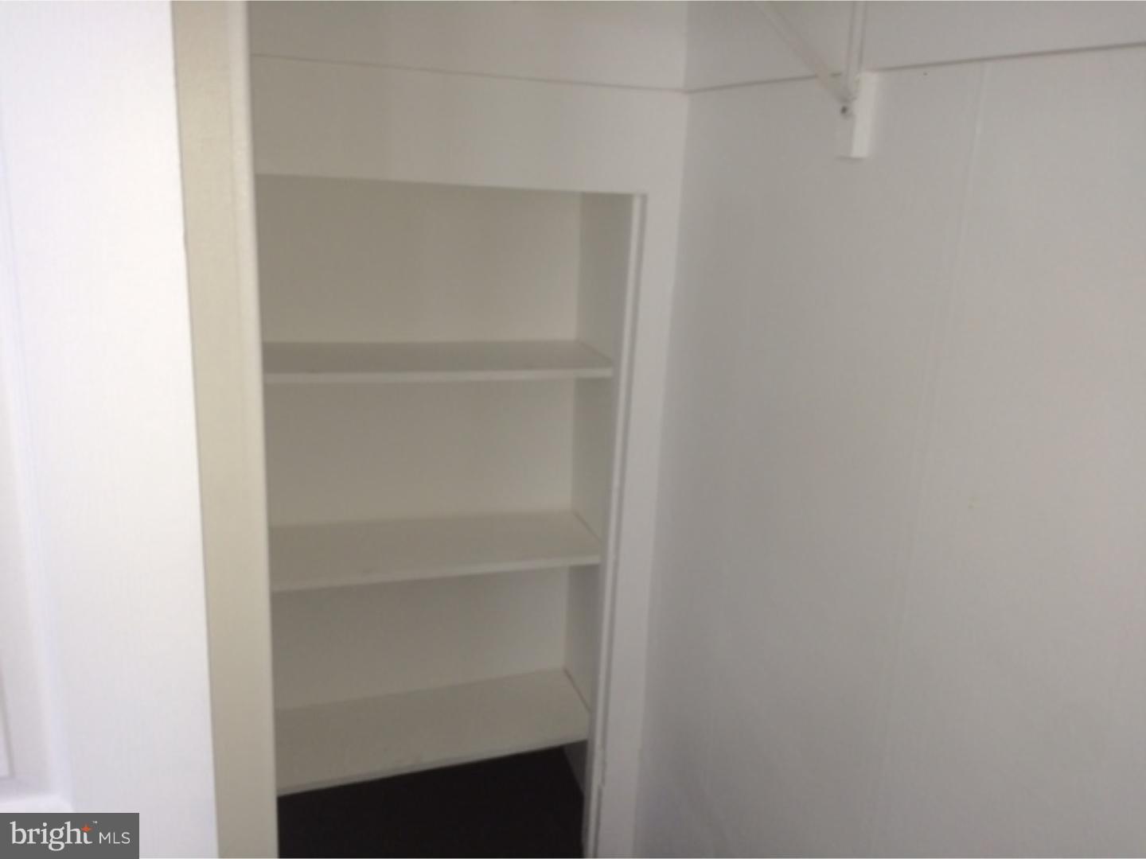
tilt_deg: -15.6
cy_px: 430
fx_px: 960
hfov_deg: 61.7
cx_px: 573
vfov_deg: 48.2
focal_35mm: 29
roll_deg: -3.5
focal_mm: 4.15
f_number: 2.2
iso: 50
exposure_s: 1/30
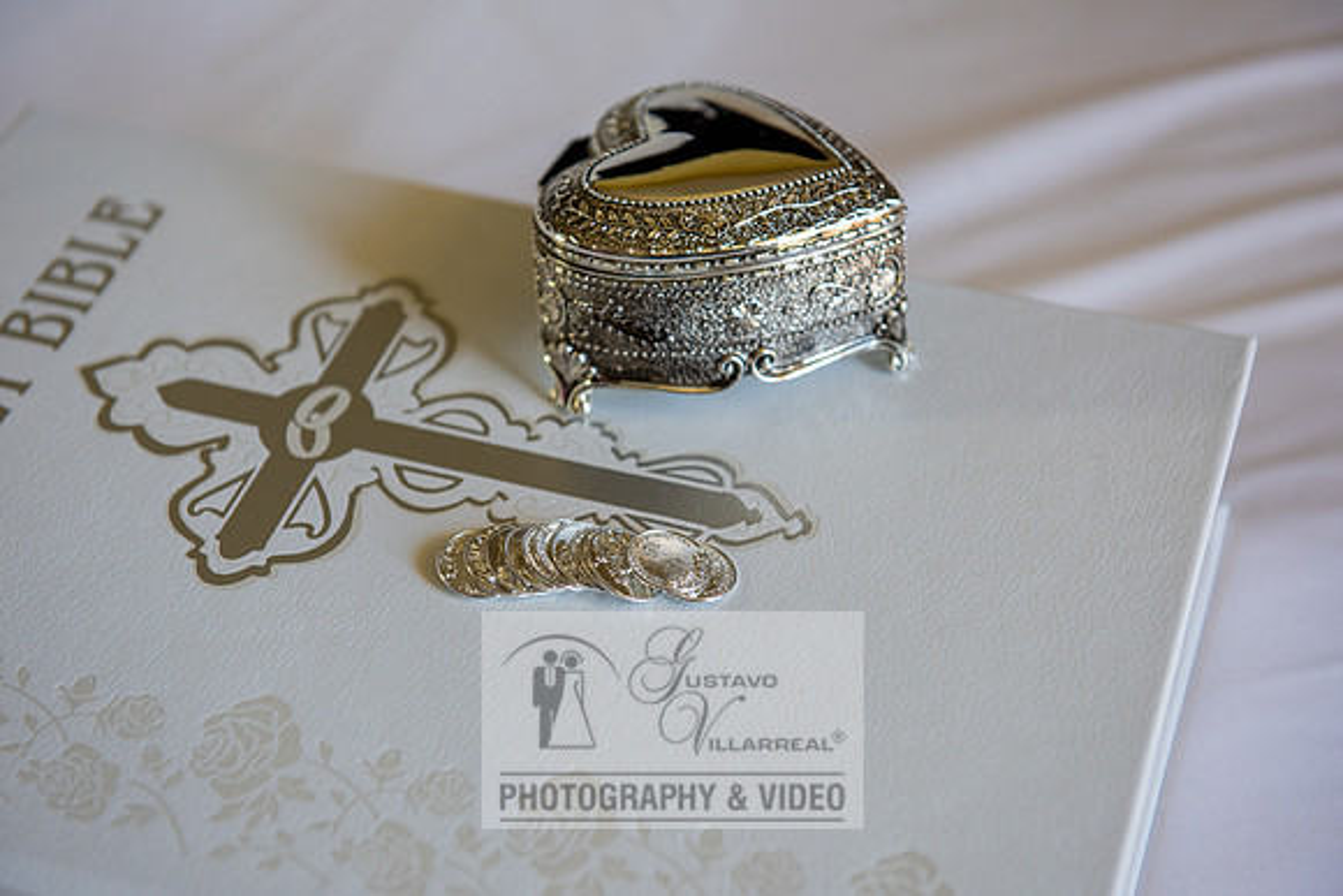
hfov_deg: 28.8
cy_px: 448
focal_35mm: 70
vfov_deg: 19.5
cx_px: 672
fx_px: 2612
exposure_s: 1/125
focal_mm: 70
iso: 500
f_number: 5
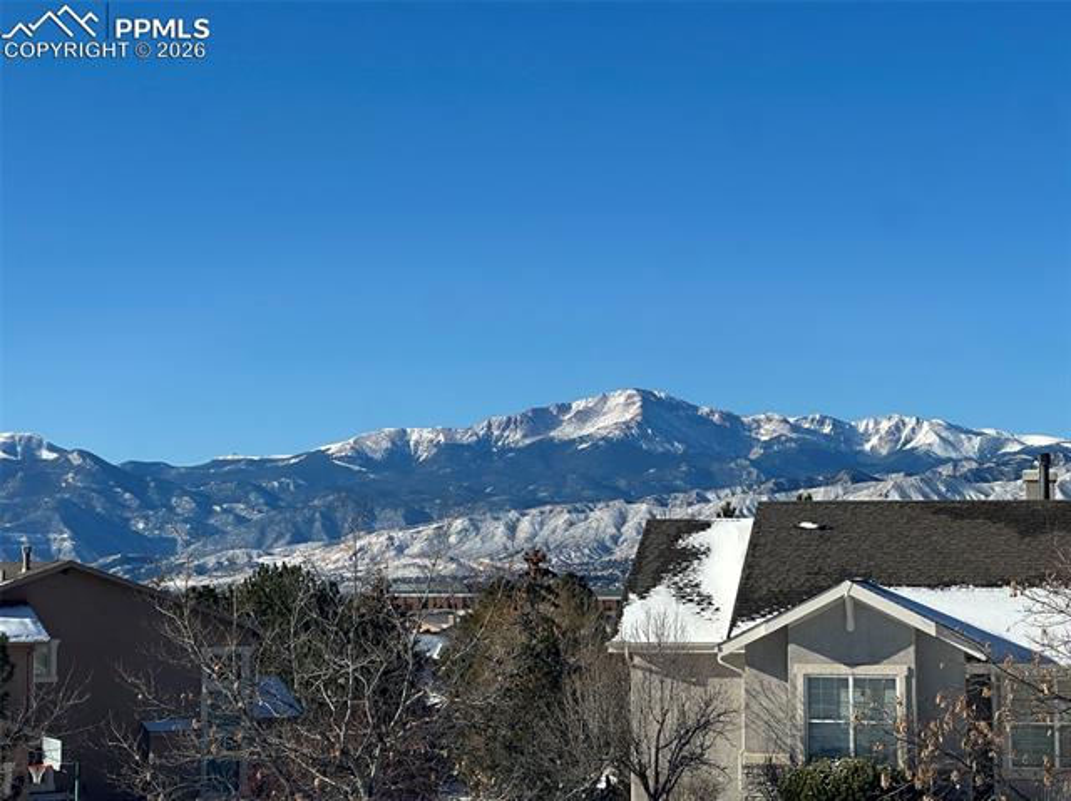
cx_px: 536
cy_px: 400
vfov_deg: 19.1
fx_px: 2381
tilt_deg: +4.0
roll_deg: -0.2
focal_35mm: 77
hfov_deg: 25.4
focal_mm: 9
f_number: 2.8
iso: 32
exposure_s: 1/1004
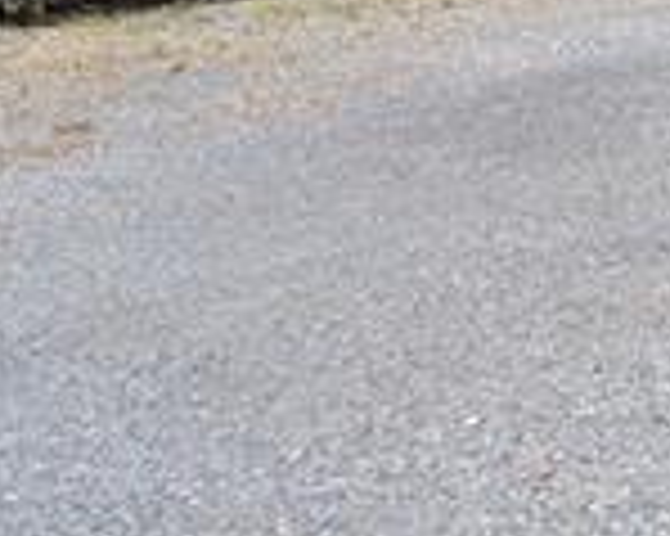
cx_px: 1349
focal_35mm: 136
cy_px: -313
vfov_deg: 10.8
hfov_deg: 12.4
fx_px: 2695
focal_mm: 18
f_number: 7.1
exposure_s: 1/500
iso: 100
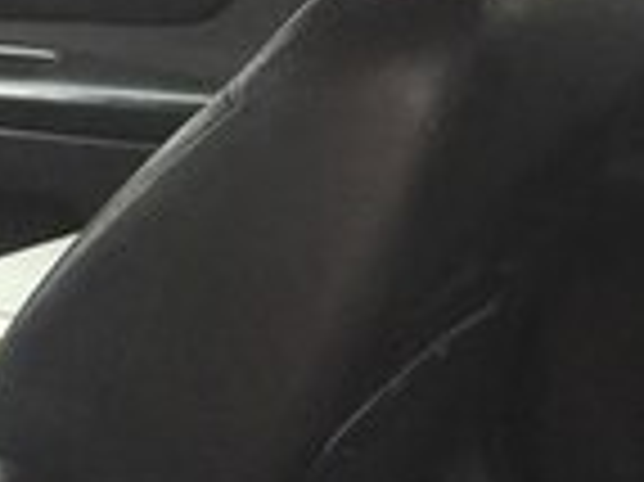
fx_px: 2491
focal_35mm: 134
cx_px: 315
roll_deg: +2.1
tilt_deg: -31.3
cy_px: 831
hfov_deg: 14.7
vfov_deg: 10.5
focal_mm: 4.15
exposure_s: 1/33
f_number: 2.2
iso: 160
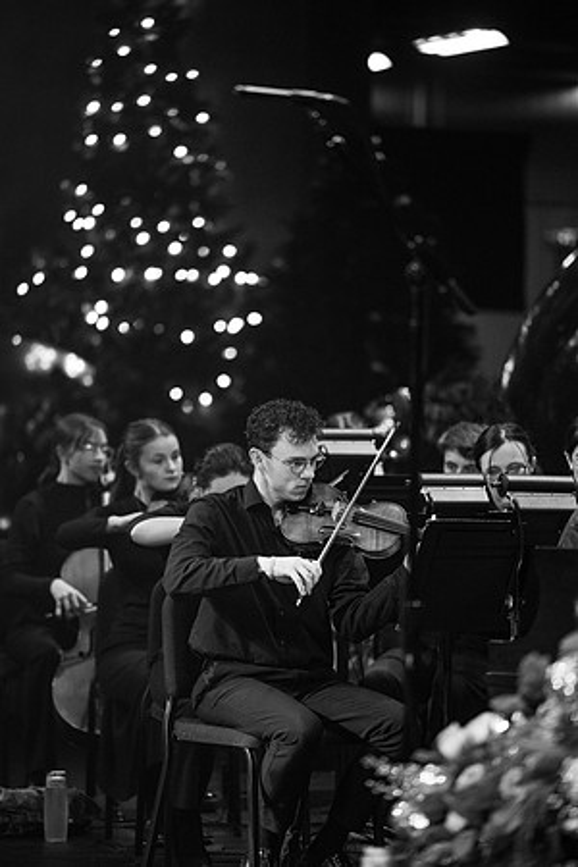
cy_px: 434
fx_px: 4816
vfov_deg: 10.3
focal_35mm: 200
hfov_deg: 6.9
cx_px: 289
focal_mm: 200
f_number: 2.8
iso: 2500
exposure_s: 1/250
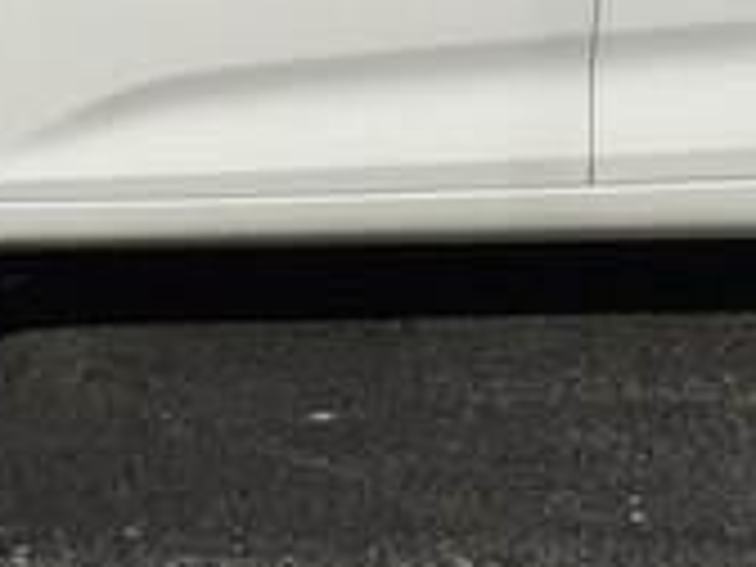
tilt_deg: -9.1
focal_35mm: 114
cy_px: -196
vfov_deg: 12.5
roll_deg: -2.6
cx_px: 338
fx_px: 2490
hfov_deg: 17.3
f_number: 2.2
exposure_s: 1/3597
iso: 32
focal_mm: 4.15
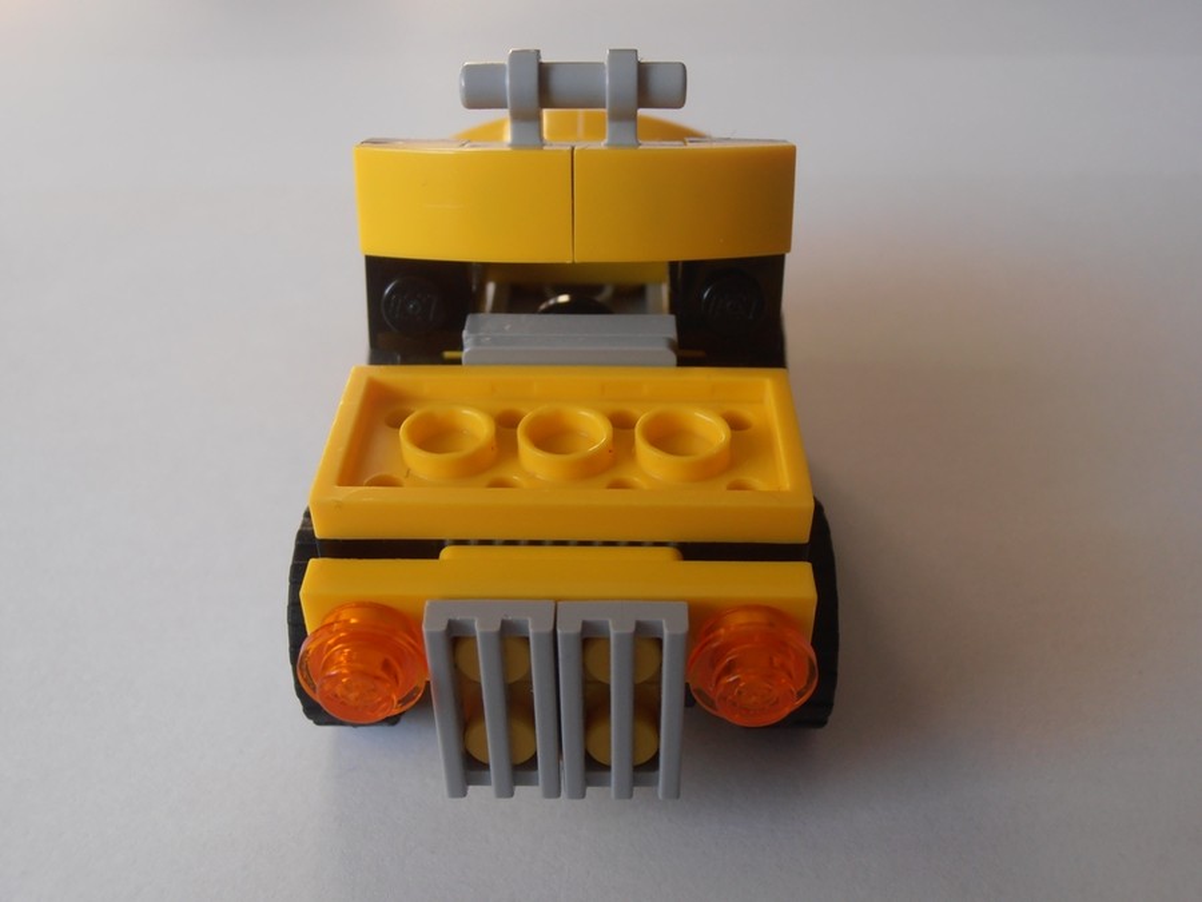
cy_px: 451
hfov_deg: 50.1
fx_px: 1285
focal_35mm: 37
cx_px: 601
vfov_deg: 38.7
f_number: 3.9
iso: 80
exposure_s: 1/40
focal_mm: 6.61
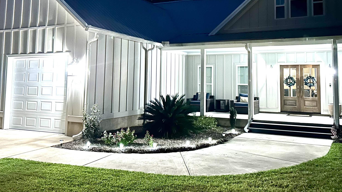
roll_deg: -0.5
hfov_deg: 56.4
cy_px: 54
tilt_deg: +5.0
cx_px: 195
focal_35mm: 35
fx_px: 317
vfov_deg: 33.2
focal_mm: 5.7
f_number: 1.5
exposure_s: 1/15
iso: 640
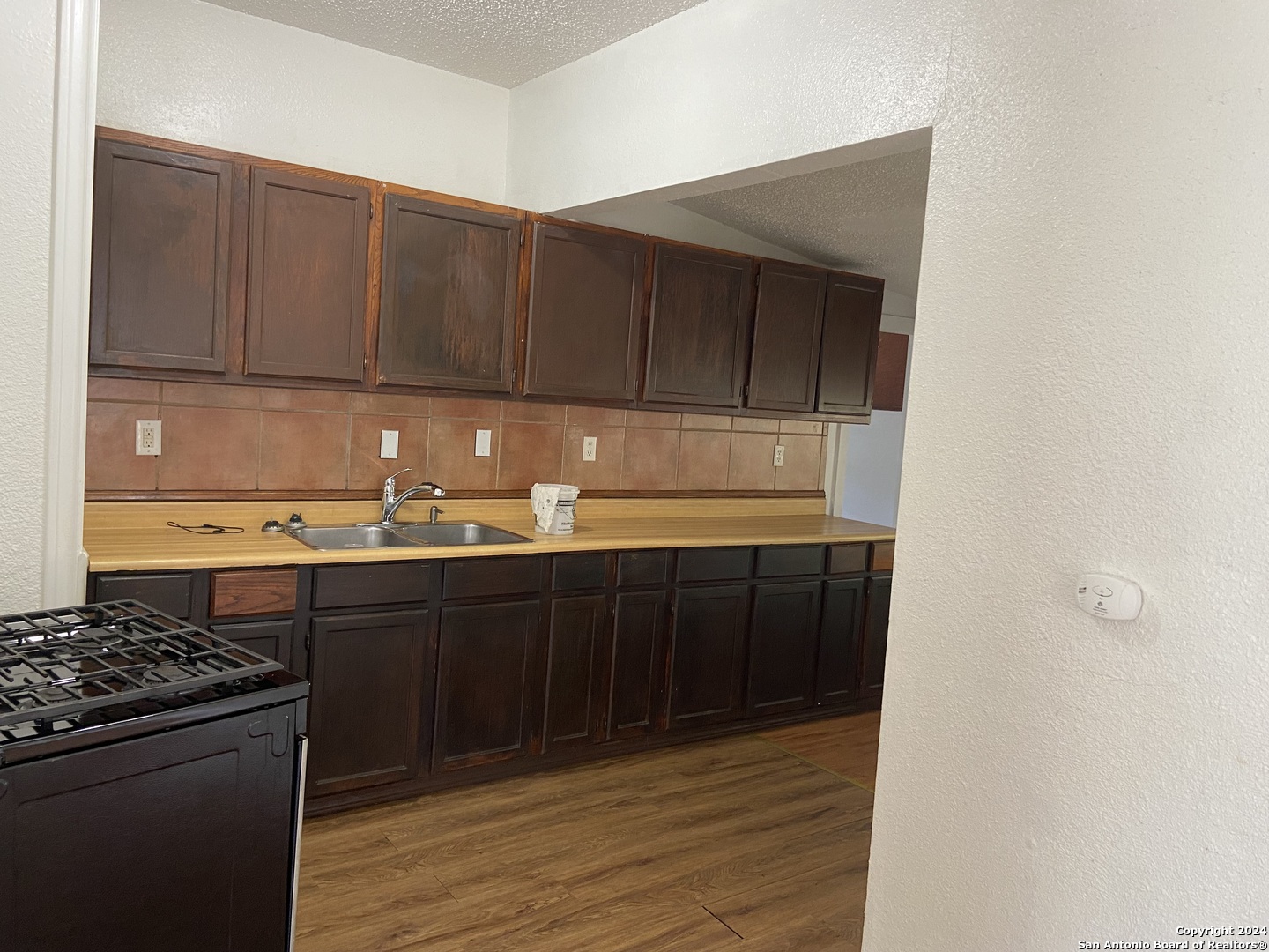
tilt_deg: -4.4
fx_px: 953
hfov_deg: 67.3
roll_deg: -4.3
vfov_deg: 53.1
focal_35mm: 26
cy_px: 476
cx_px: 634
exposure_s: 1/60
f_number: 1.8
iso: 125
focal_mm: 4.25
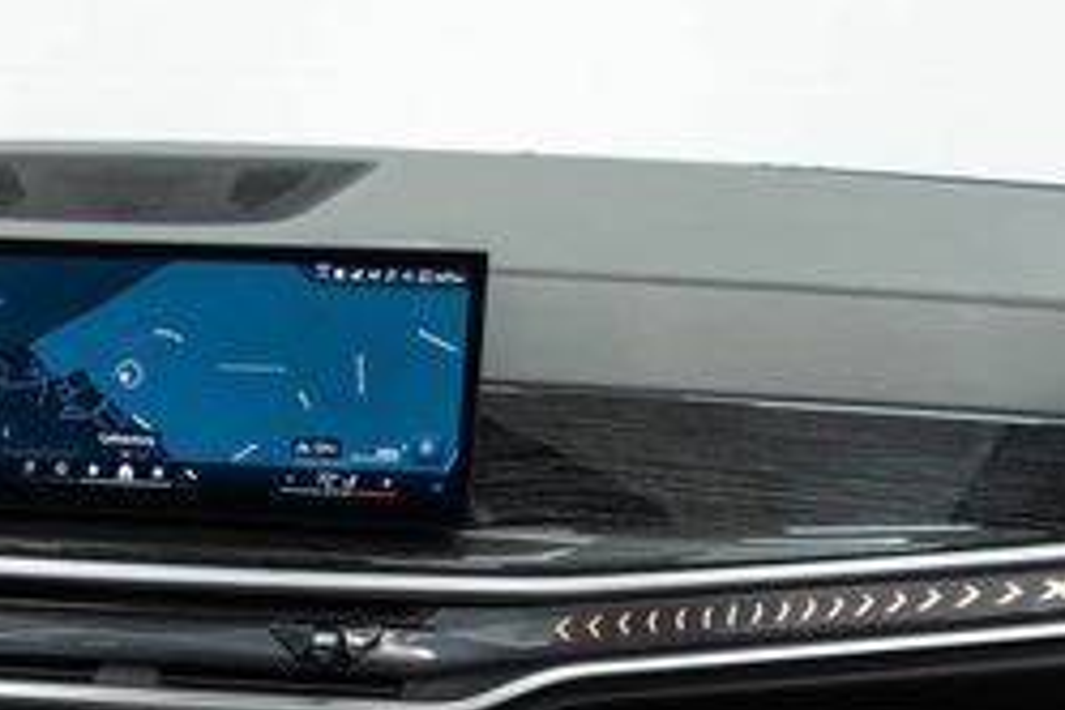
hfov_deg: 27.2
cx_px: 133
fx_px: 2130
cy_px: 905
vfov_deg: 17.8
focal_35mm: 72
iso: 500
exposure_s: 1/40
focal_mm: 28
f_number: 3.2
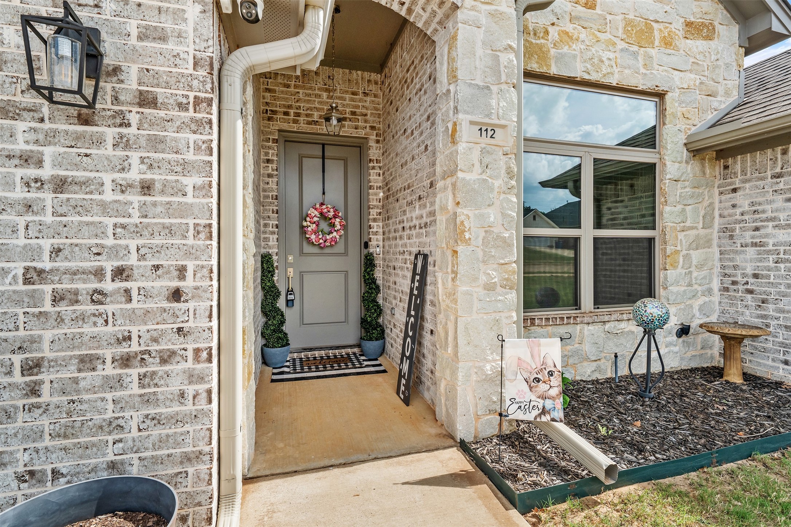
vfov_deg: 70.4
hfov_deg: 93.3
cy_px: 264
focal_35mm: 17
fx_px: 373
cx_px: 396
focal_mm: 17
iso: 800
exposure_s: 1/500
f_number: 8
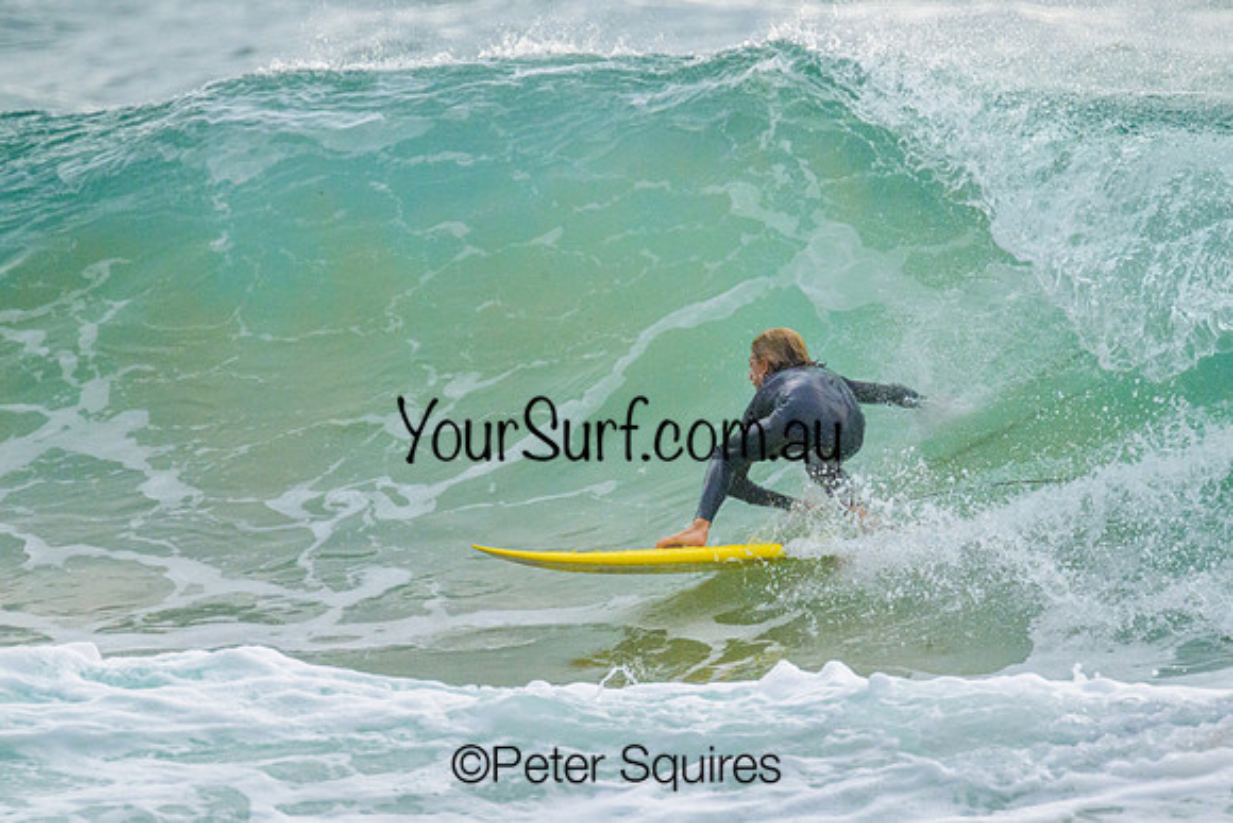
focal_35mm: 1073
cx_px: 821
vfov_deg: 1.3
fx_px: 36768
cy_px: 396
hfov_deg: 1.9
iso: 2000
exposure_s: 1/2000
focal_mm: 800
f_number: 11
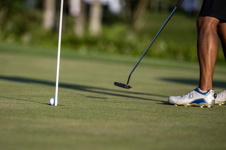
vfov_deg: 6.9
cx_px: 113
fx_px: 1255
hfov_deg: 10.3
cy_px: 75
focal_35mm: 200
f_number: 3.2
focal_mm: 200
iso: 180
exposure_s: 1/3200
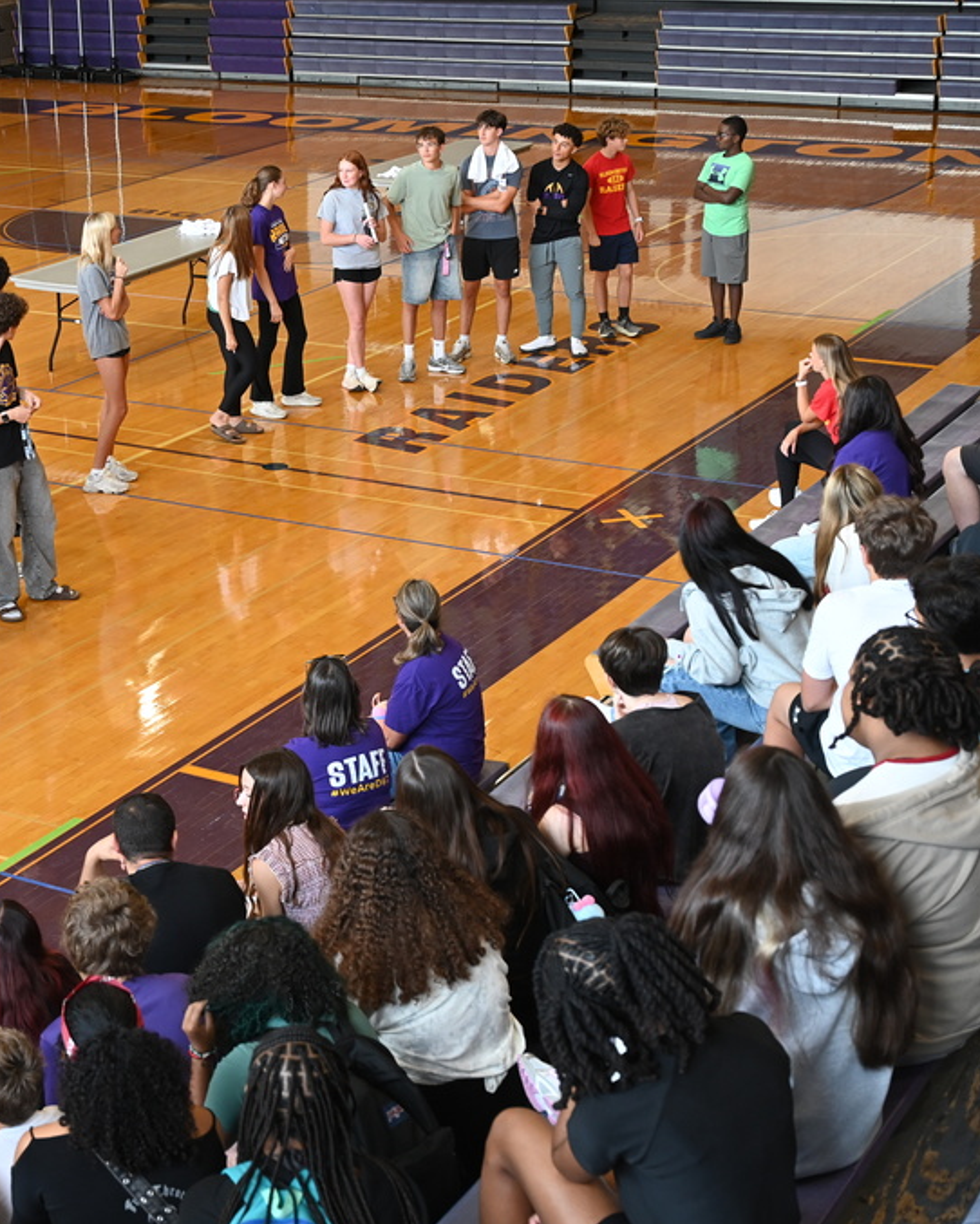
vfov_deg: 31.0
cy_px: 614
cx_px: 268
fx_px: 2211
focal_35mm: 61
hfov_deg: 24.8
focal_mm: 43
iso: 800
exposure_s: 1/100
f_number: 5
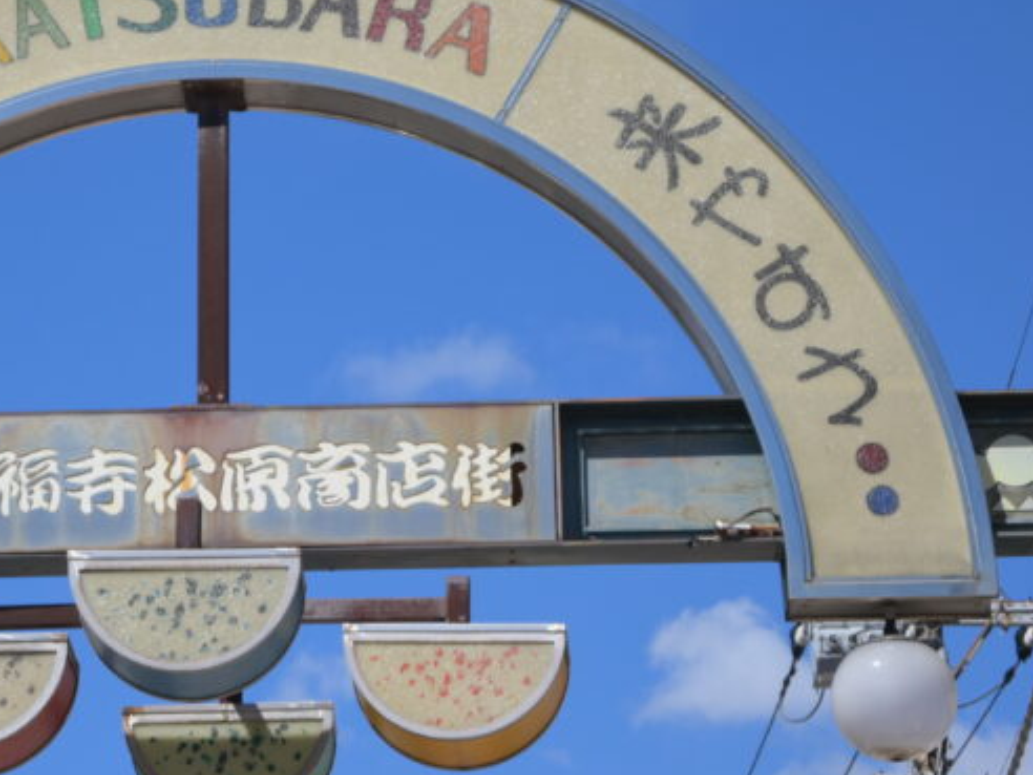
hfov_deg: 13.1
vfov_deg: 9.9
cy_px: 289
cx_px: 269
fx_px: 4476
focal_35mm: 150
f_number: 6.3
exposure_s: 1/500
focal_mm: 50
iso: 100
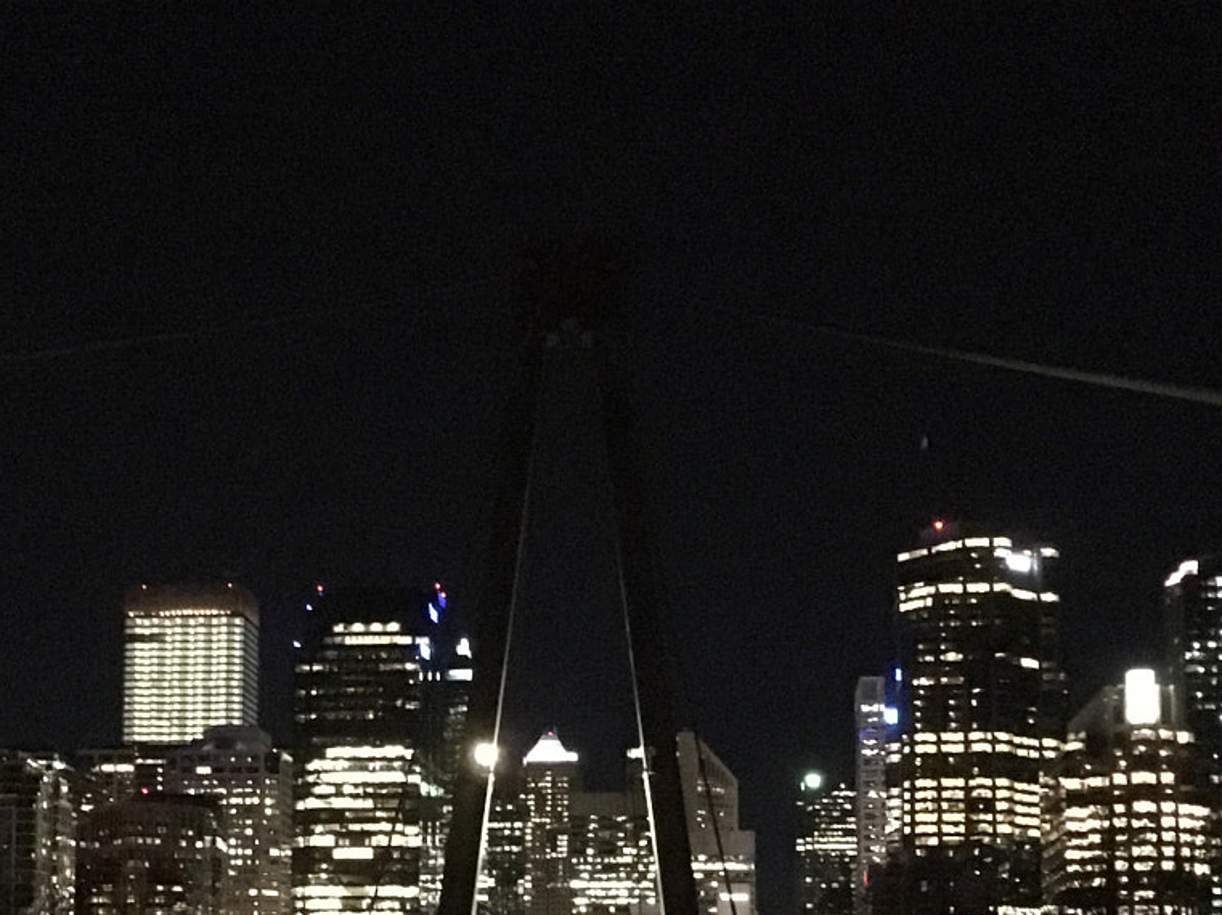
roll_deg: +0.6
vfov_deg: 23.2
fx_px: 2152
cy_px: 872
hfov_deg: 31.6
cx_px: 474
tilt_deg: +3.6
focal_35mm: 61
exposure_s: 1/15
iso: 2000
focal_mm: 4.15
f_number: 2.2
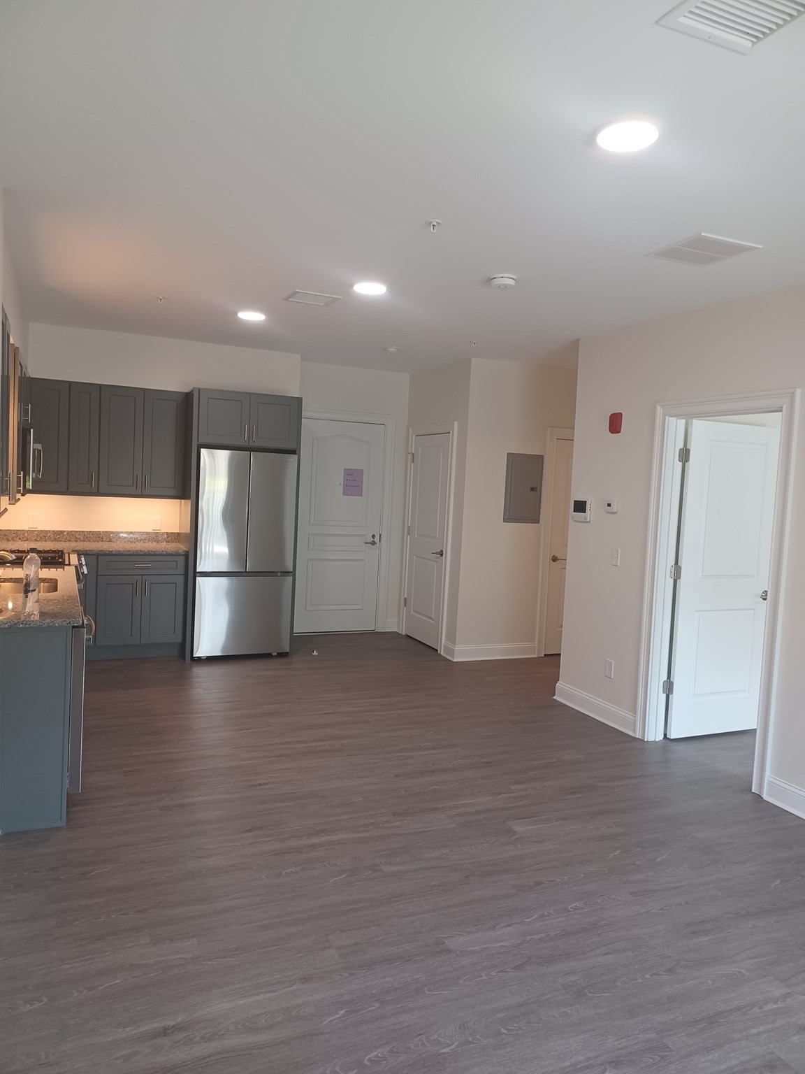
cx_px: 402
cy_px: 537
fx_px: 775
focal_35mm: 25
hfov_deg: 54.9
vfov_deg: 69.4
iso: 320
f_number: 1.8
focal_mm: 4.6
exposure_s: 1/60
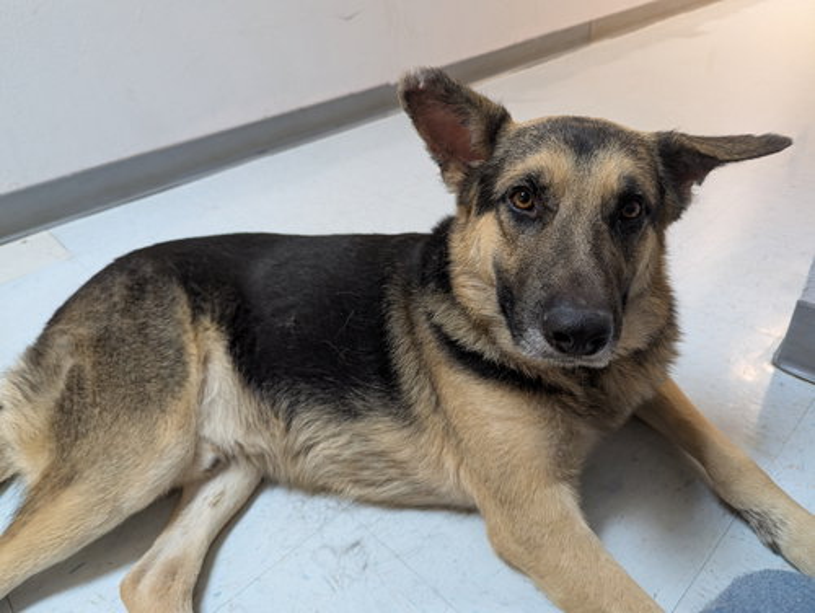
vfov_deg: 56.9
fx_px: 566
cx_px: 408
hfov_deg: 71.5
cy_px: 306
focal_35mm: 24
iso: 182
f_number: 1.85
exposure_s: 1/40
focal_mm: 6.81
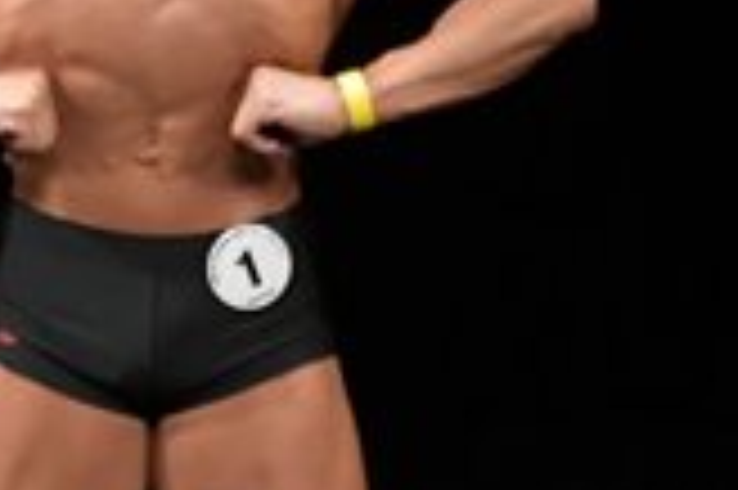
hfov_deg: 1.6
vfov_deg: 1.1
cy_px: 418
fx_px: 26090
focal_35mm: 1274
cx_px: -709
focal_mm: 180
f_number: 5.6
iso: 2500
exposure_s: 1/400
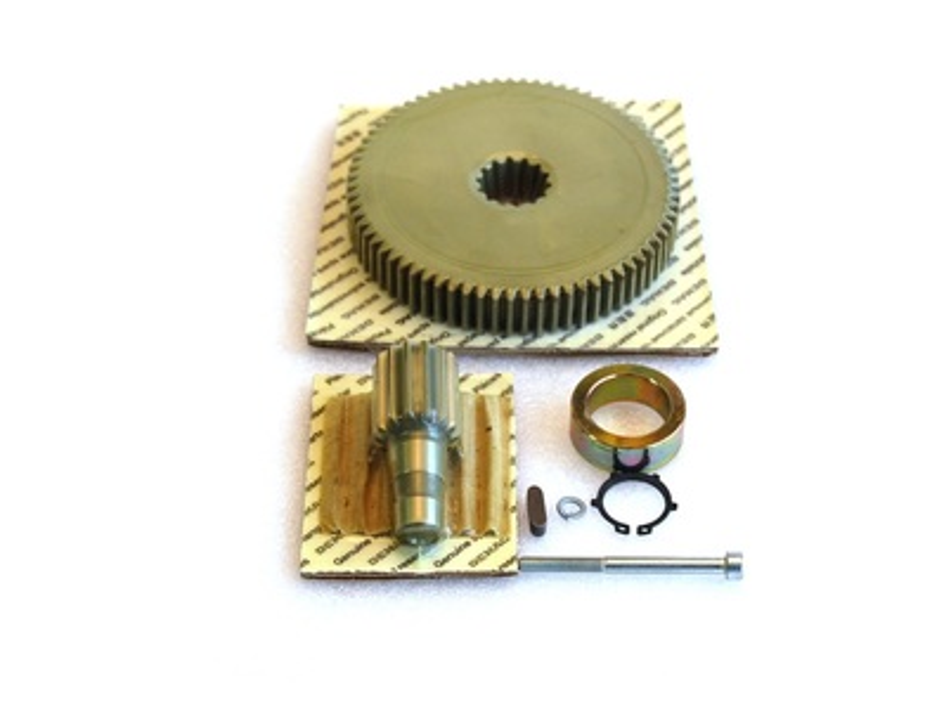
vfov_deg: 16.3
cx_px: 499
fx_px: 2489
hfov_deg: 21.6
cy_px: 356
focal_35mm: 91
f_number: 5.6
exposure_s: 1/80
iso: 400
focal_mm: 55
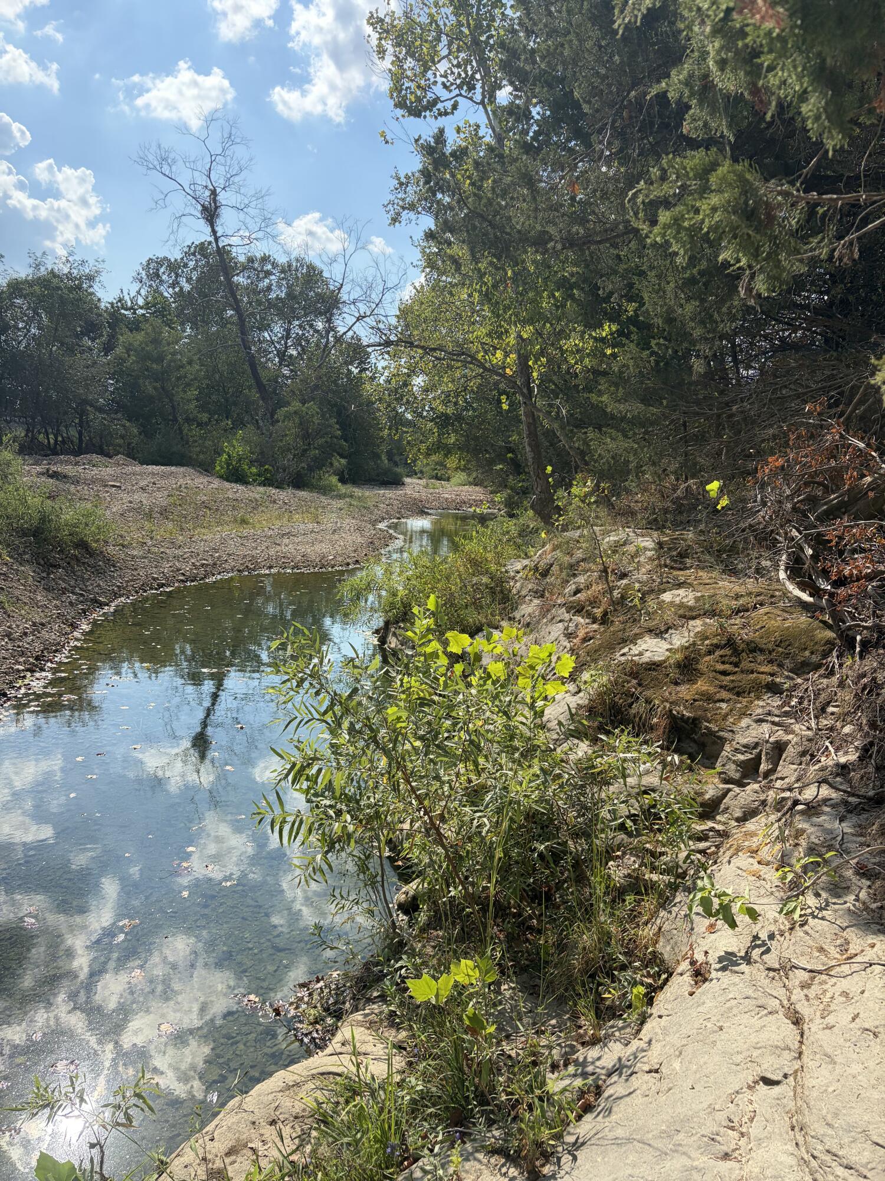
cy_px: 590
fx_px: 886
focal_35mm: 26
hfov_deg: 53.1
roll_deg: -3.5
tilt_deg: -6.3
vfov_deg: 67.3
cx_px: 442
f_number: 1.6
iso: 64
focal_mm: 5.96
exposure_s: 1/4065
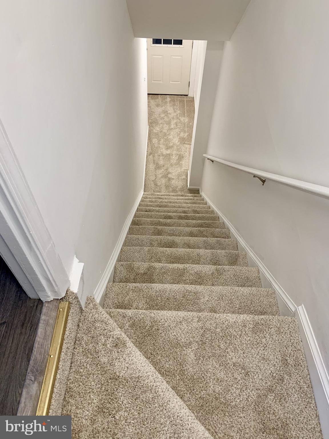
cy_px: 220
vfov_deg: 67.3
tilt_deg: -52.0
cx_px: 164
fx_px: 329
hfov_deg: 53.1
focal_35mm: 26
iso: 80
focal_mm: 4.25
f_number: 1.8
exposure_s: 1/60
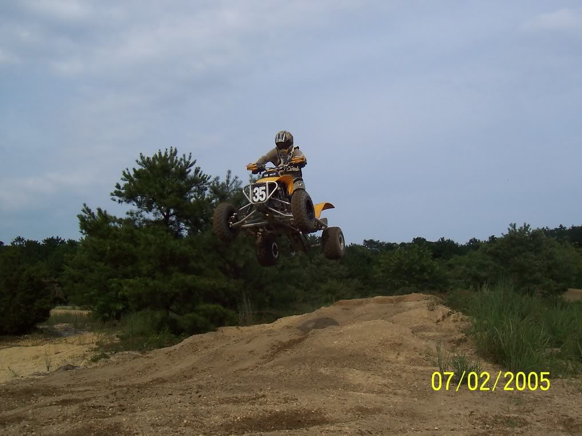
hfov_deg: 50.1
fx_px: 622
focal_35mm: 37
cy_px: 218
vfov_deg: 38.7
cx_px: 291
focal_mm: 5.6
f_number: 5.6
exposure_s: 1/1000
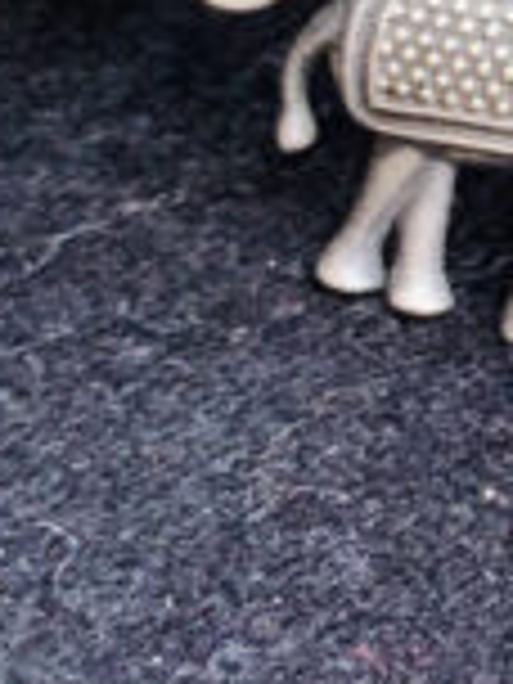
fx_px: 2707
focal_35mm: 137
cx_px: 1071
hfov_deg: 9.9
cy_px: -40
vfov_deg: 14.1
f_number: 1.8
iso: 100
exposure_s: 1/108
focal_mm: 4.25
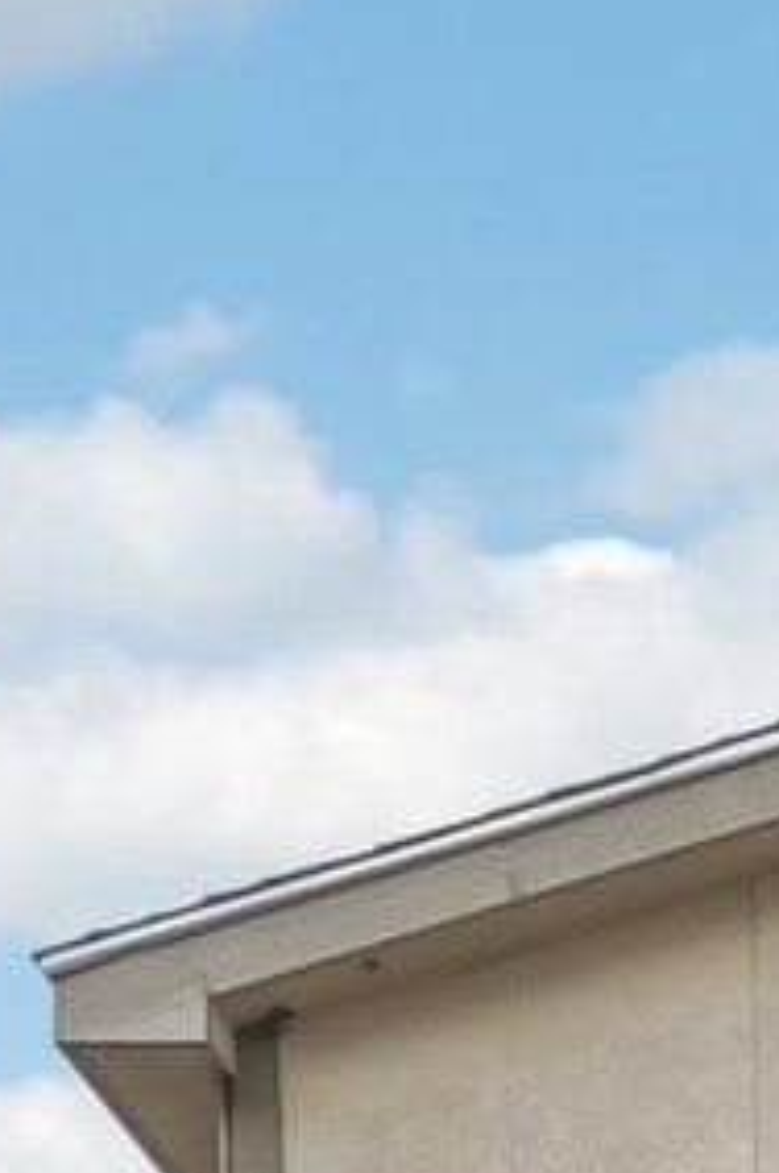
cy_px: 1820
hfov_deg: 8.2
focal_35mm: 149
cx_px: 2039
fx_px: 4848
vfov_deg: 13.0
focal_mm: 26
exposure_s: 1/60
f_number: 8
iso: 100
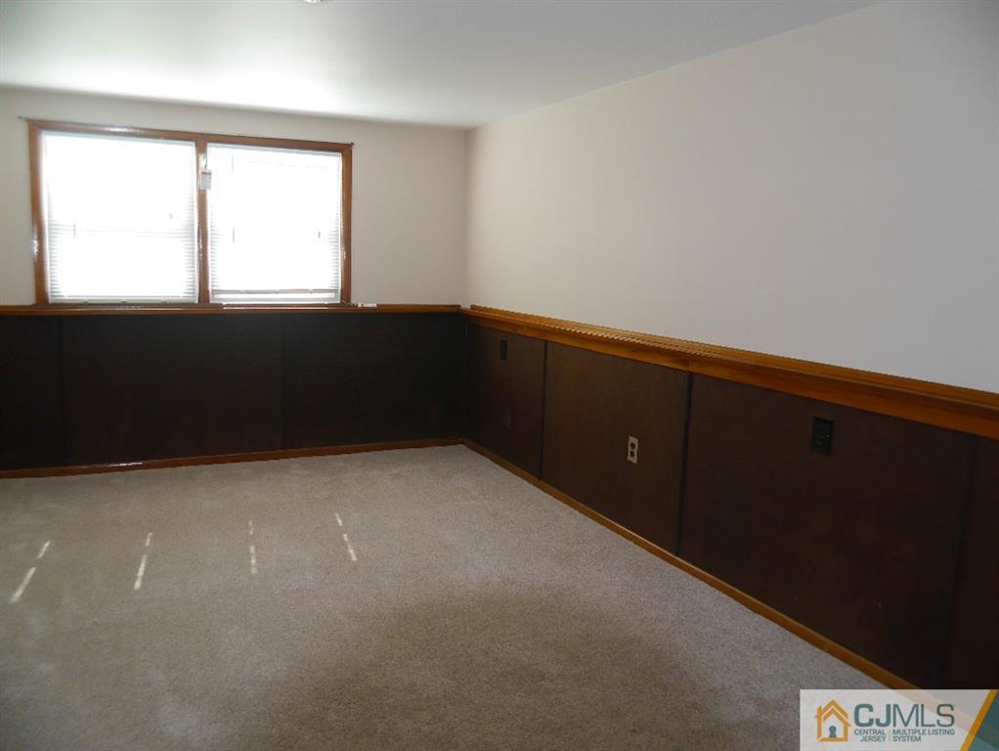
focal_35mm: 36
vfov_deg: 39.7
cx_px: 500
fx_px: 1040
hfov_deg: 51.3
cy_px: 376
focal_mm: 18
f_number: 4
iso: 640
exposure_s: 1/125
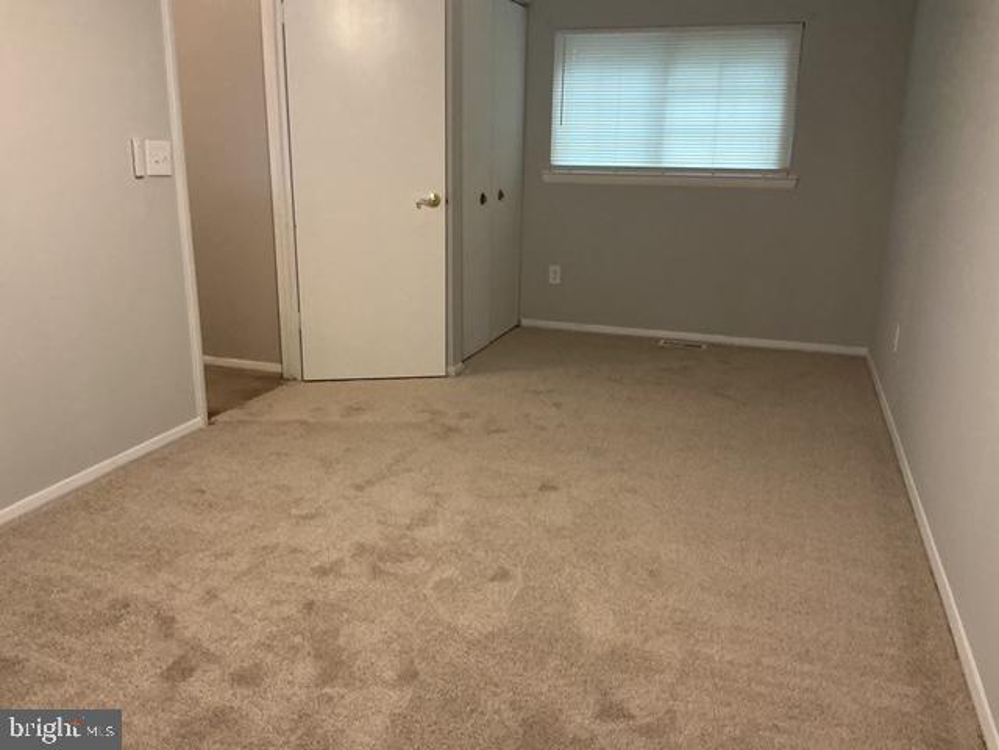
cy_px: 375
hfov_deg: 61.7
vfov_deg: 48.2
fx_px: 837
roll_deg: -0.5
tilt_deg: -18.7
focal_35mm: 29
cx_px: 500
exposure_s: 1/60
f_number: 1.8
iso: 160
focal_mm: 3
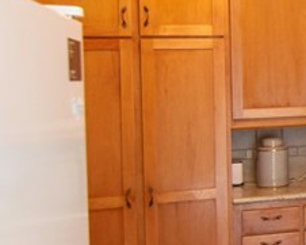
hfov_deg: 20.1
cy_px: 194
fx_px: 635
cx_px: 540
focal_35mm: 70
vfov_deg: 21.6
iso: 640
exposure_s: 1/100
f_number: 3.5
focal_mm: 11
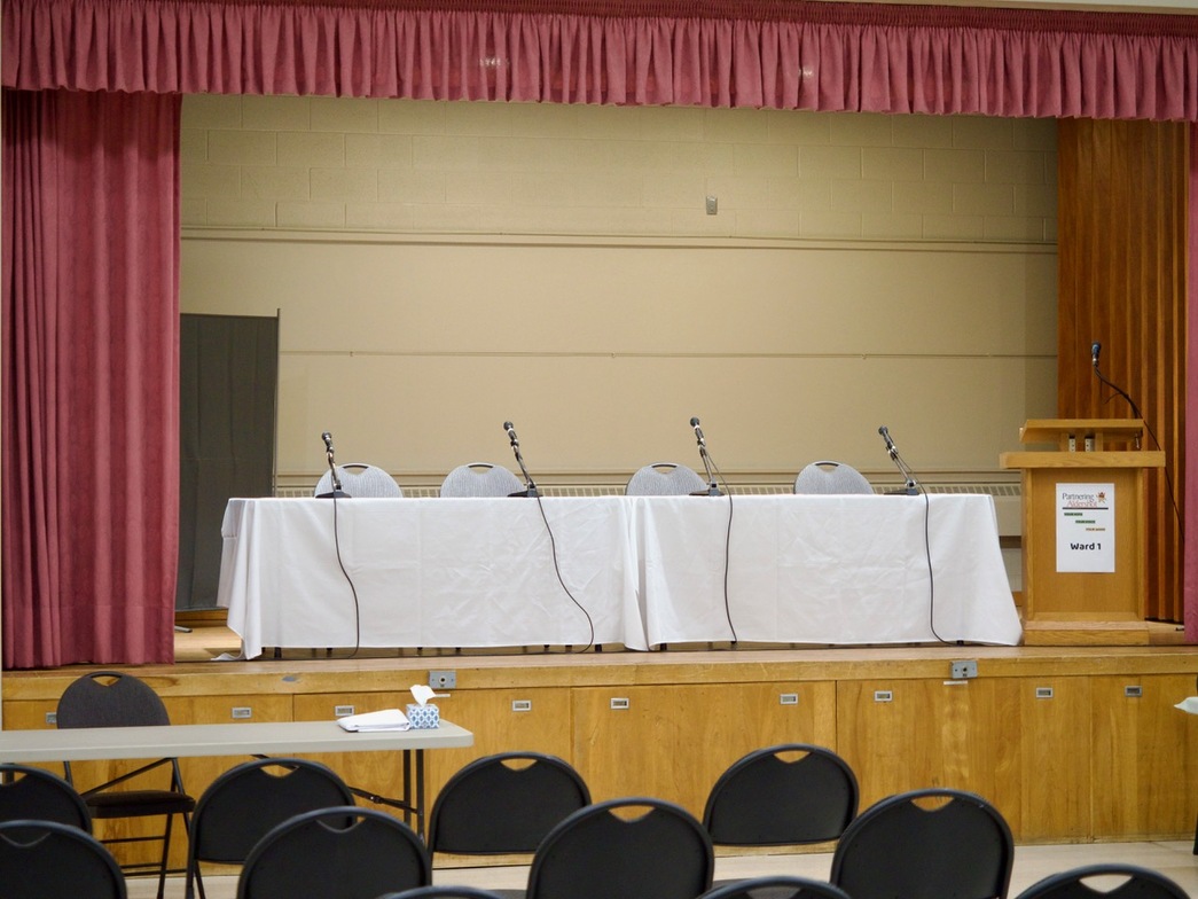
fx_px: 2769
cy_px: 450
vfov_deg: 18.4
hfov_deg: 24.4
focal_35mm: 80
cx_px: 599
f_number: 2.8
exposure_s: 1/100
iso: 640
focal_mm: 40
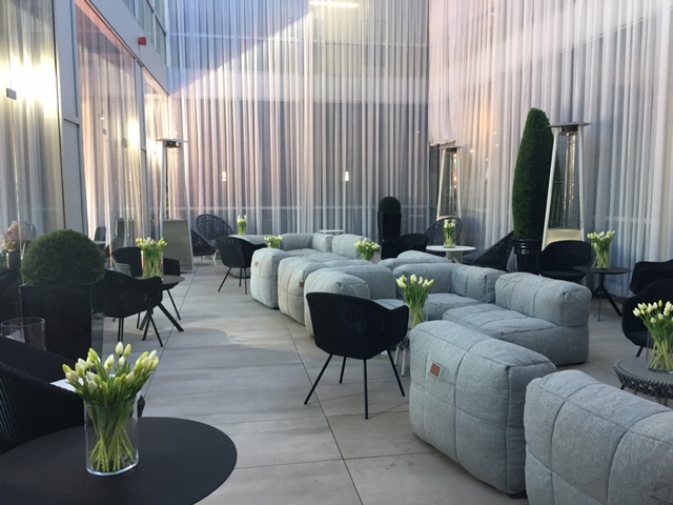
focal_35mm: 29
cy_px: 252
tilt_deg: -5.2
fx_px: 564
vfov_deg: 48.2
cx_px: 336
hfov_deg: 61.7
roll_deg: -0.2
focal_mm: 4.15
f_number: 2.2
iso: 100
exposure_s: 1/30
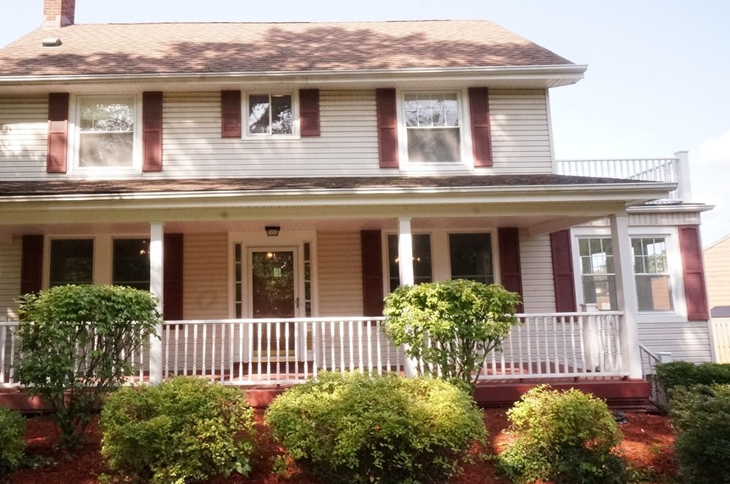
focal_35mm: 25
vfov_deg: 51.8
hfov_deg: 71.3
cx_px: 277
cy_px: 244
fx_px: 499
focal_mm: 13
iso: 3200
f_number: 14
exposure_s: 1/160
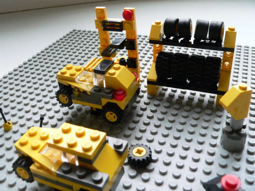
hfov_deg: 51.4
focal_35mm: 36
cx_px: 128
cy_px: 96
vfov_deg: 39.7
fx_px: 265
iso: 400
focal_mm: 6
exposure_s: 1/125
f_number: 4
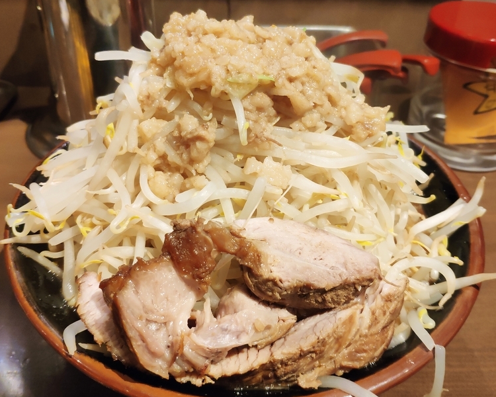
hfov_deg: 62.2
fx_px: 411
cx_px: 252
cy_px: 142
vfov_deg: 50.9
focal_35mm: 28
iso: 640
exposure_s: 1/50
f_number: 1.8
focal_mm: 4.22
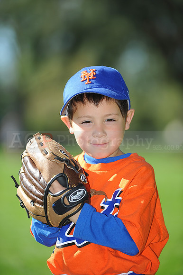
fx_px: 1527
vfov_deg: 10.3
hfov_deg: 6.9
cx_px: 92
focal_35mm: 200
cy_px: 138
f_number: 4
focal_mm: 200
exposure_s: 1/1000
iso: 200
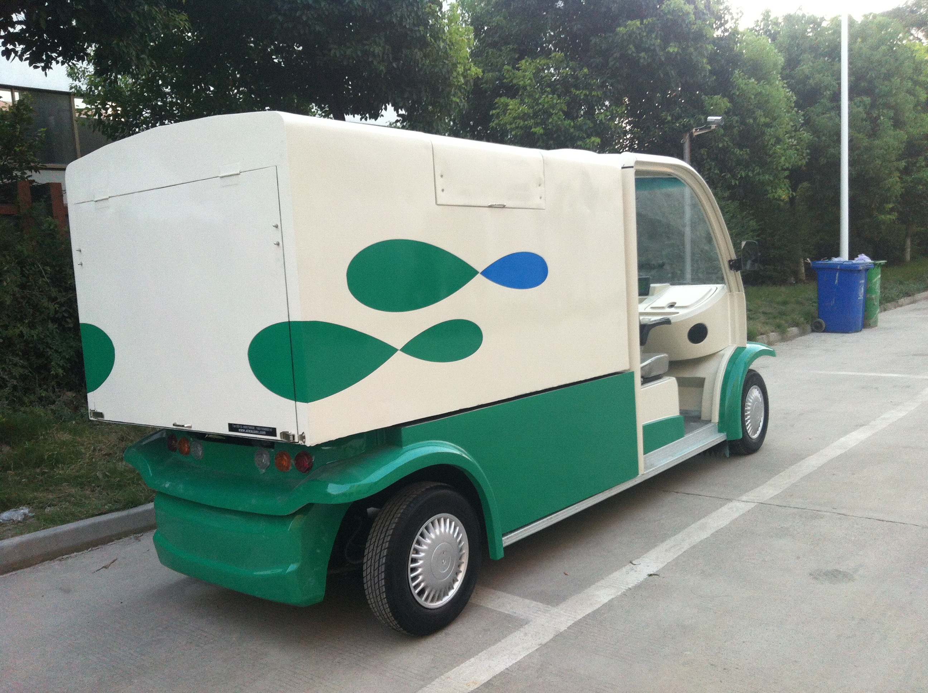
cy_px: 346
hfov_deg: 52.7
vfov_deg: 40.6
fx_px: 937
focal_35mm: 35
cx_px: 464
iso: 100
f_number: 2.8
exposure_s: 1/120
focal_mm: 3.85
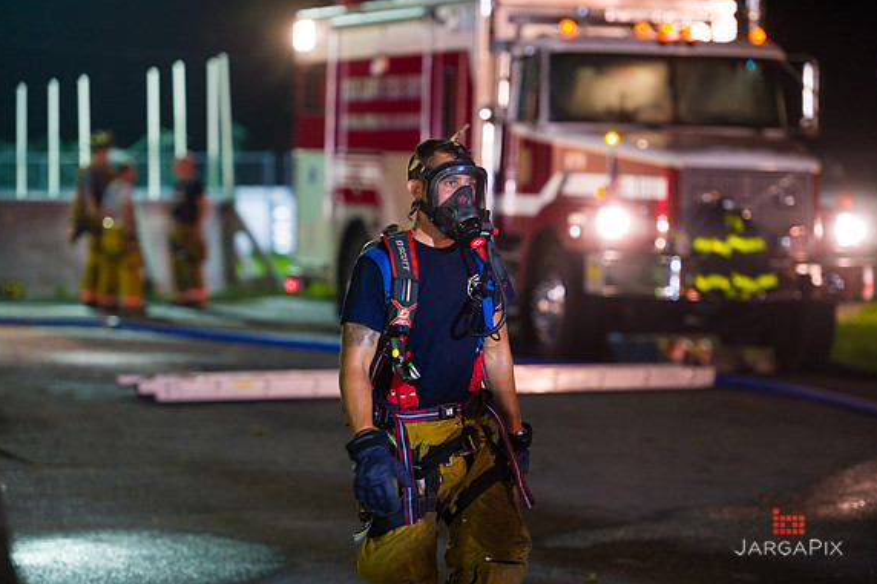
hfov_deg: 14.5
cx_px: 437
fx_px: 3458
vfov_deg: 9.7
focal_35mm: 142
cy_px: 293
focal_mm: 140
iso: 1600
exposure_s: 1/125
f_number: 3.2
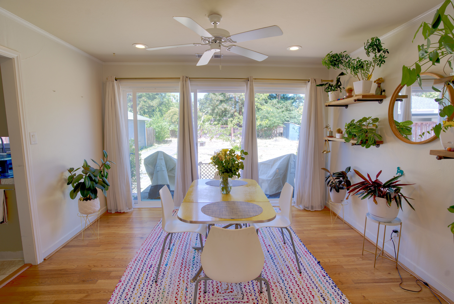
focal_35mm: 17
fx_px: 215
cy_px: 152
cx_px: 227
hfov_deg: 93.2
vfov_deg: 70.5
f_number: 5.6
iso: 100
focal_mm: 17
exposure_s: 1/40
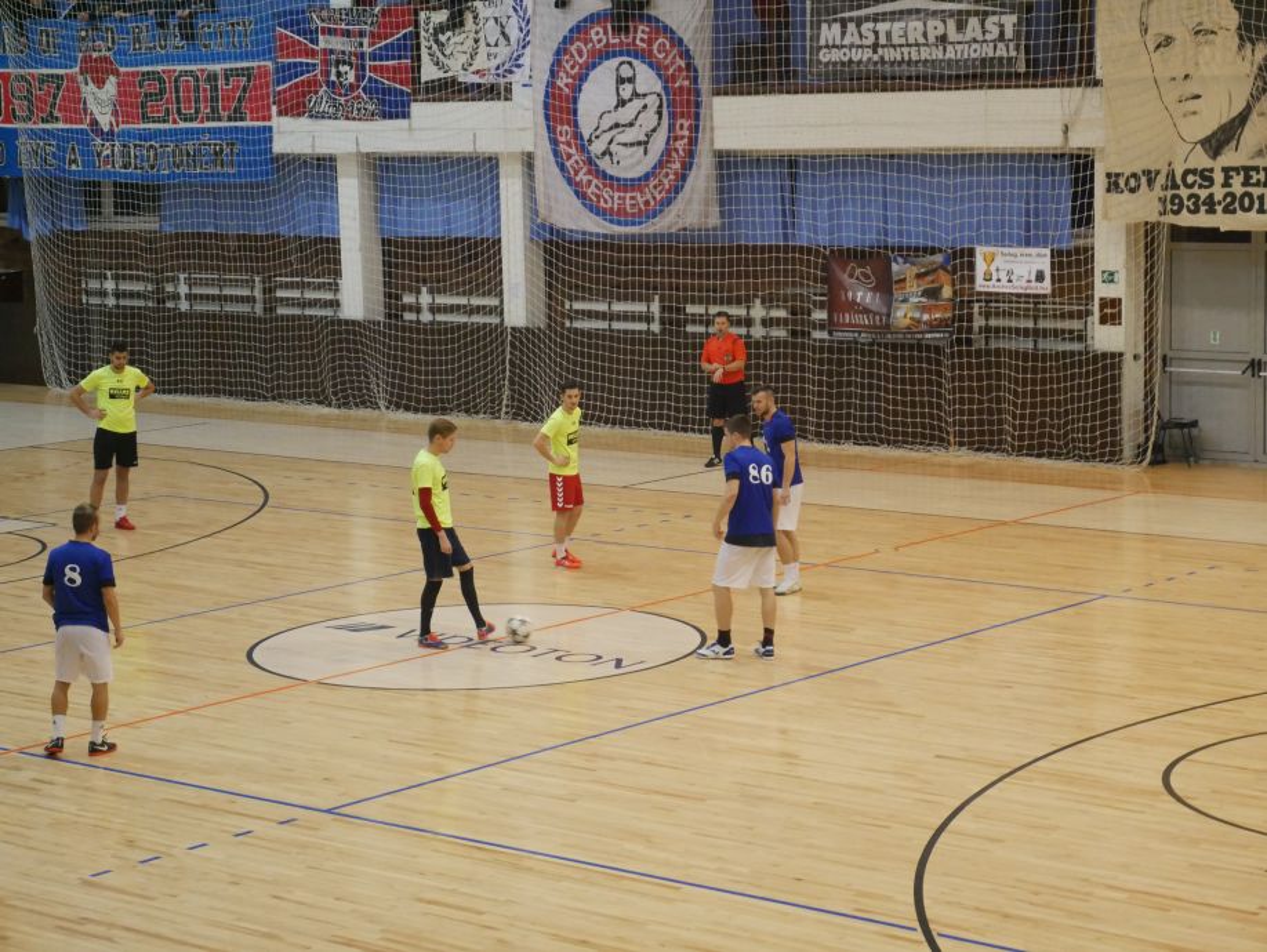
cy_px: 476
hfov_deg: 23.3
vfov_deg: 17.6
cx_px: 634
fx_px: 3077
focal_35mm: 84
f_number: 5.6
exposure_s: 1/100
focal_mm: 42
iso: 3200
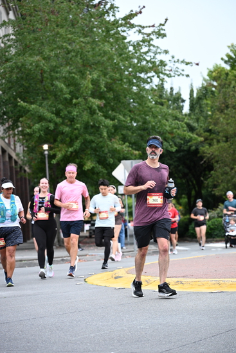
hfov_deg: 13.4
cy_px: 176
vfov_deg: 20.0
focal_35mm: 102
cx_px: 118
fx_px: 1002
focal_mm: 102
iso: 1600
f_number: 4
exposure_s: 1/640
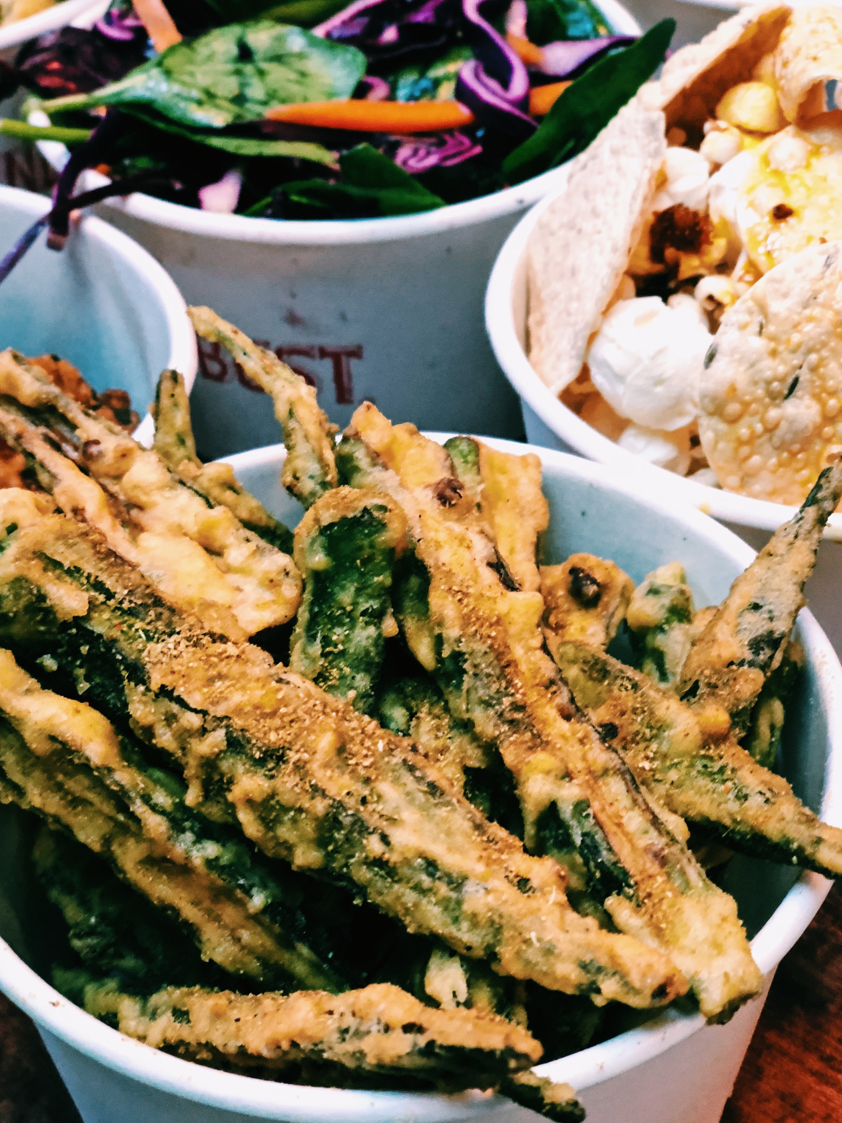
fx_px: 2011
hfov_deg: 23.6
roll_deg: +4.8
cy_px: 615
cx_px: 375
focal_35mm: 62
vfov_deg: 31.2
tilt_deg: -41.5
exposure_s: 1/25
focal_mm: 6
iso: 160
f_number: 2.4
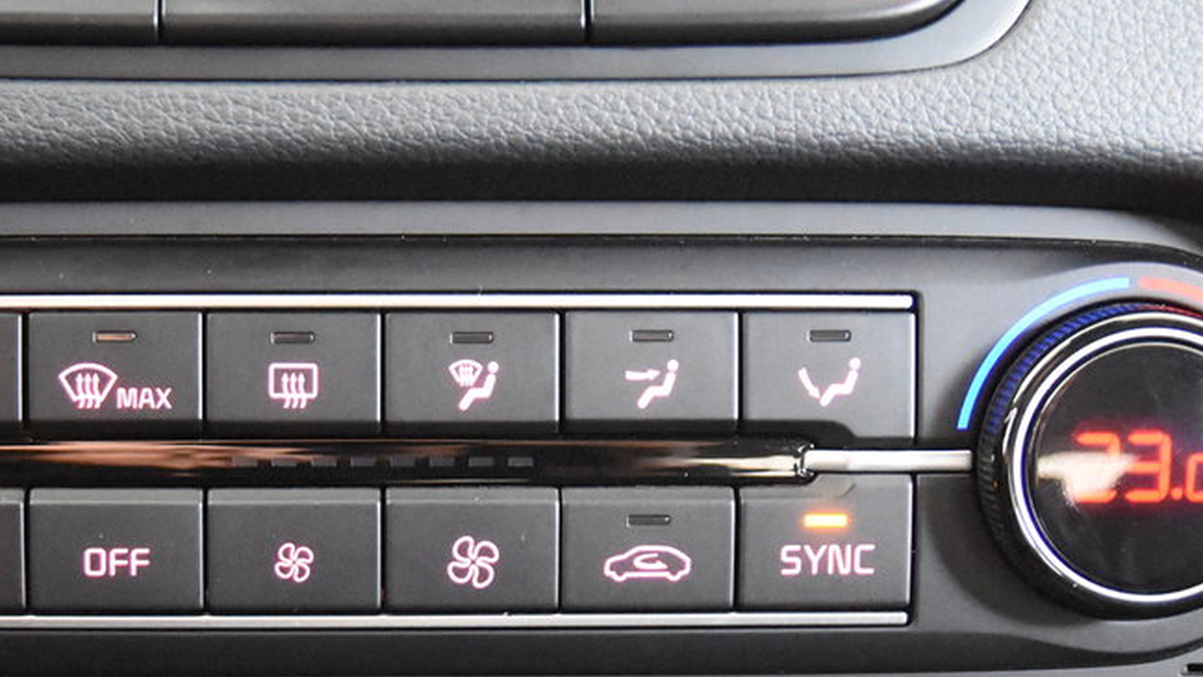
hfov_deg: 22.1
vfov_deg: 12.6
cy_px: 453
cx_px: 369
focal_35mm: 96
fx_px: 3063
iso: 12800
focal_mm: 31
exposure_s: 1/30
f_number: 3.3
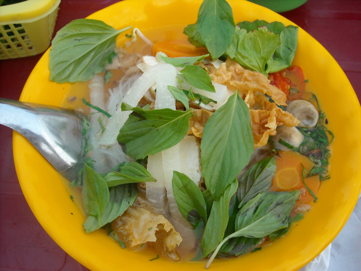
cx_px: 180
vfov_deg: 32.9
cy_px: 136
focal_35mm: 44
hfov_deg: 42.9
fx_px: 459
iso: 218
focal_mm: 7.1
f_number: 3.1
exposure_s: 1/60
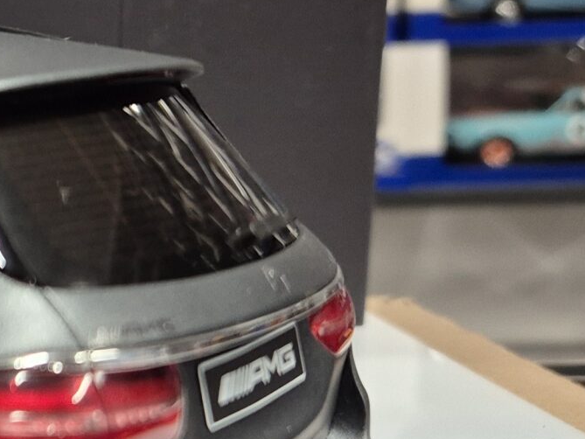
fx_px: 1487
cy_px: 185
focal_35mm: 88
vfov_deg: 16.8
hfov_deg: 17.7
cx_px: -484
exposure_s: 1/100
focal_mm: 5.4
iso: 250
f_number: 1.8
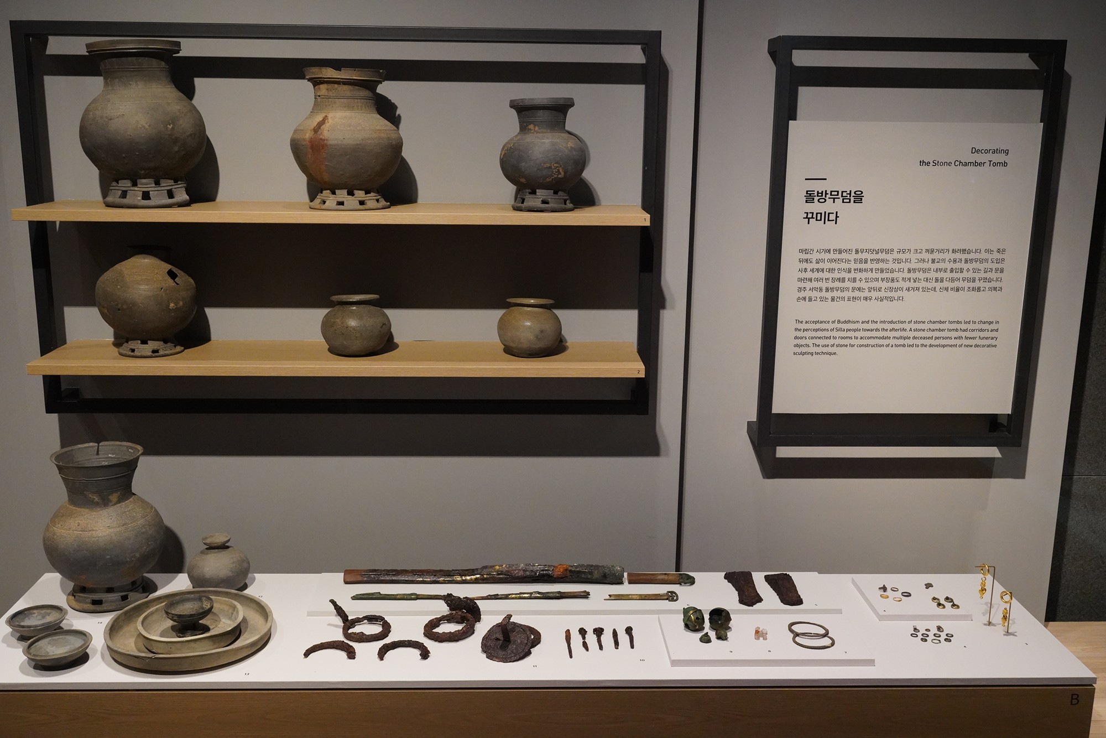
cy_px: 369
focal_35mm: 36
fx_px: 1106
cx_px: 553
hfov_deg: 53.1
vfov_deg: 36.9
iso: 8000
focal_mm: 36
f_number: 10
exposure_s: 1/100
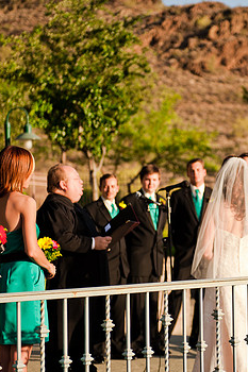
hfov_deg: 11.7
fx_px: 1200
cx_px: 217
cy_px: 171
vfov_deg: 17.6
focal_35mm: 116
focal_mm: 70
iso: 200
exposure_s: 1/2000
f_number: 2.8
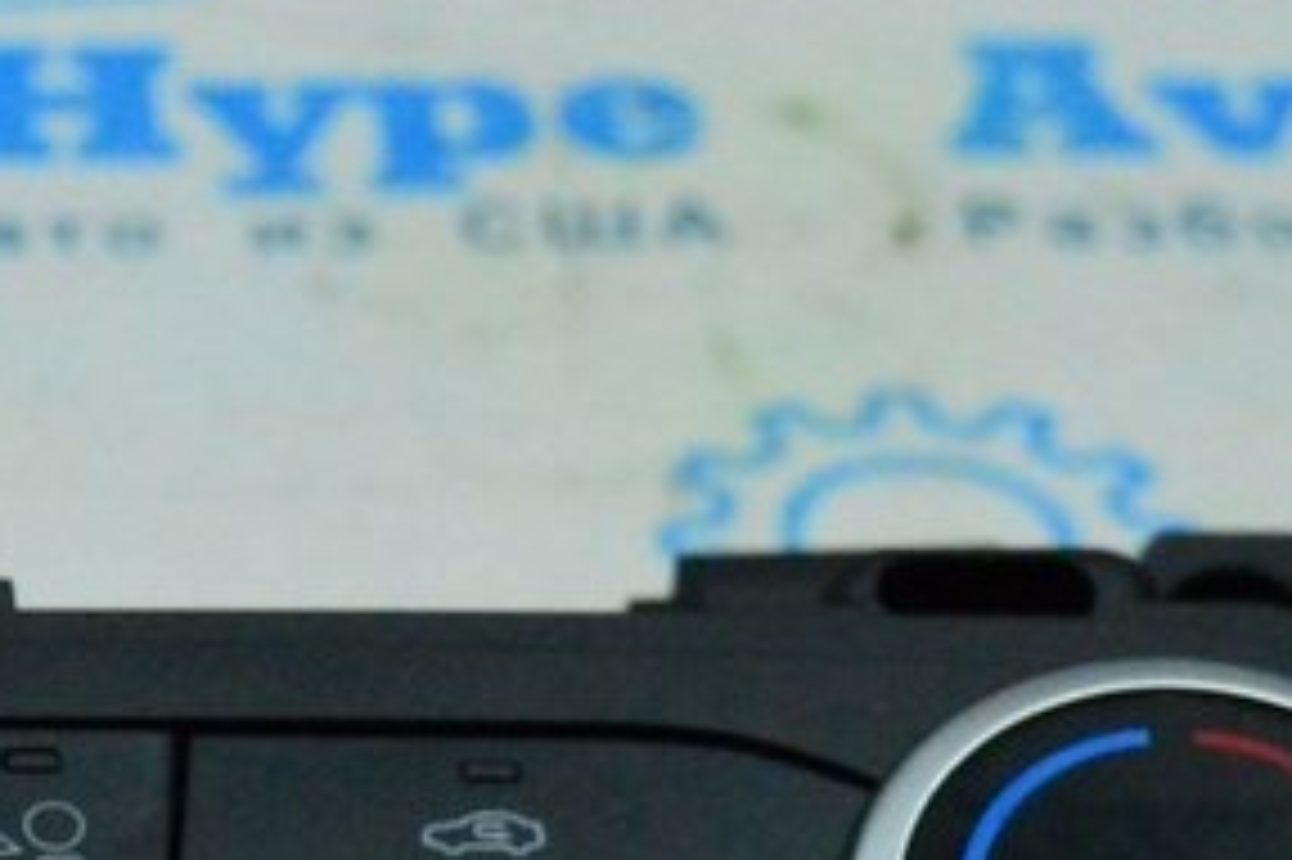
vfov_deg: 7.0
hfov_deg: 10.5
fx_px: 6922
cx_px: -131
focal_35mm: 193
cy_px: 1322
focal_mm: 36
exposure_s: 1/800
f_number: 6.3
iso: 6400
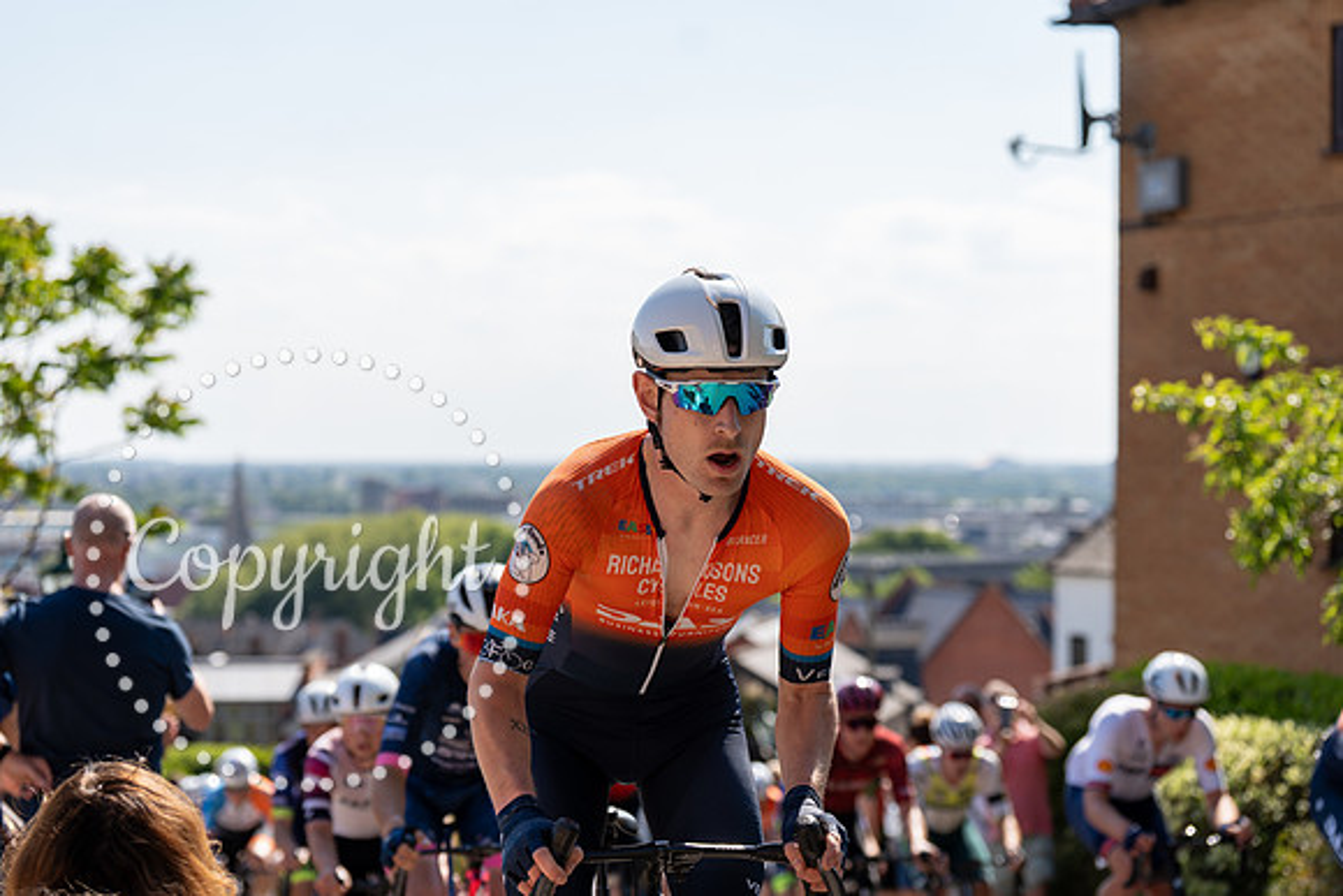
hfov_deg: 28.8
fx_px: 2612
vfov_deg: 19.5
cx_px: 672
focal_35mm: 70
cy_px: 448
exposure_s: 1/1000
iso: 100
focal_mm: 70
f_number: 3.5
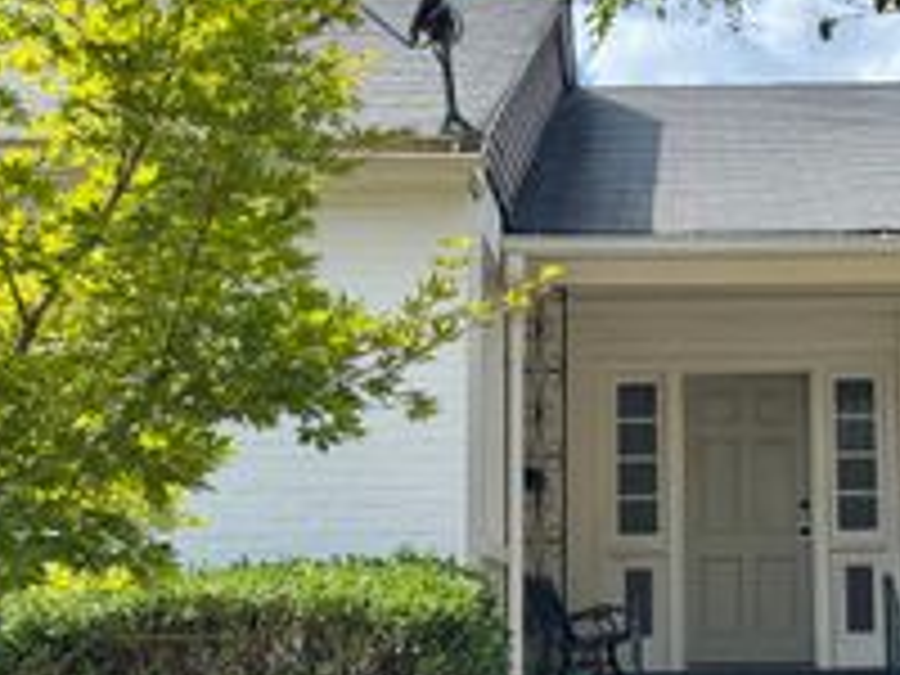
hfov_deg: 31.5
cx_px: 698
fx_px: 1560
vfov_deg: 24.3
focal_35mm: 60
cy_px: 425
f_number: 1.78
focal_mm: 6.76
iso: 80
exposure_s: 1/995
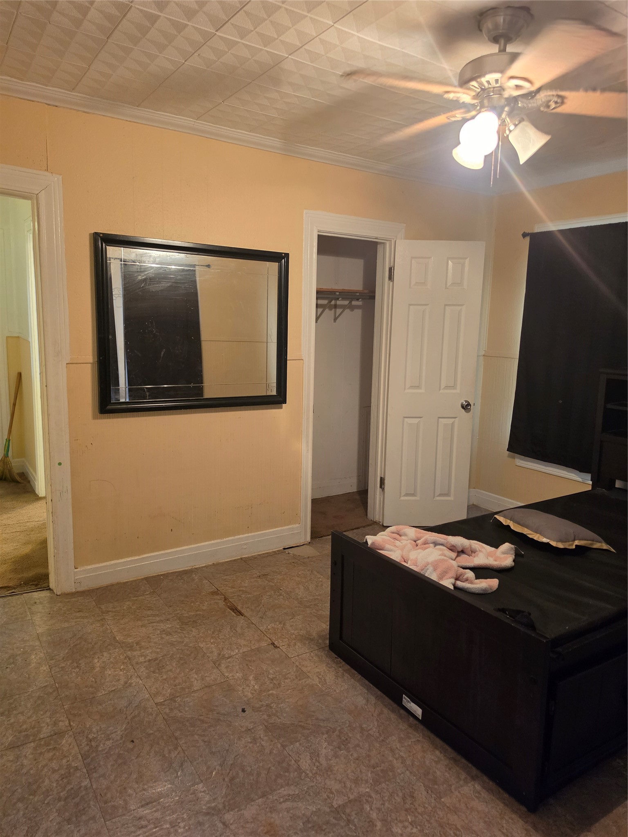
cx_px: 314
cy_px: 418
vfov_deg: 73.9
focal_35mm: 23
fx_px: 556
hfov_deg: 58.9
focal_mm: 6.5
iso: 500
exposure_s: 1/120
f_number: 1.4
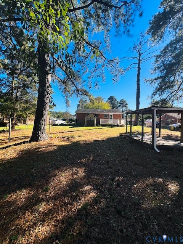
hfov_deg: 89.9
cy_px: 122
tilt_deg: -0.9
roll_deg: -2.6
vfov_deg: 106.2
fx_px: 92
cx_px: 92
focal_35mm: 13
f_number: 1.8
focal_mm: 1.57
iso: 32
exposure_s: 1/686
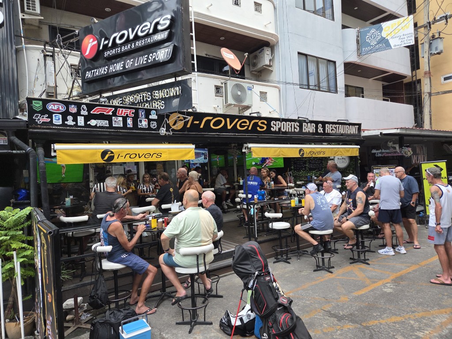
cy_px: 170
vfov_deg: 58.9
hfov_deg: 73.9
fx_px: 300
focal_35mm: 23
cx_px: 226
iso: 80
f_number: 1.8
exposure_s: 1/180
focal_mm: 5.4
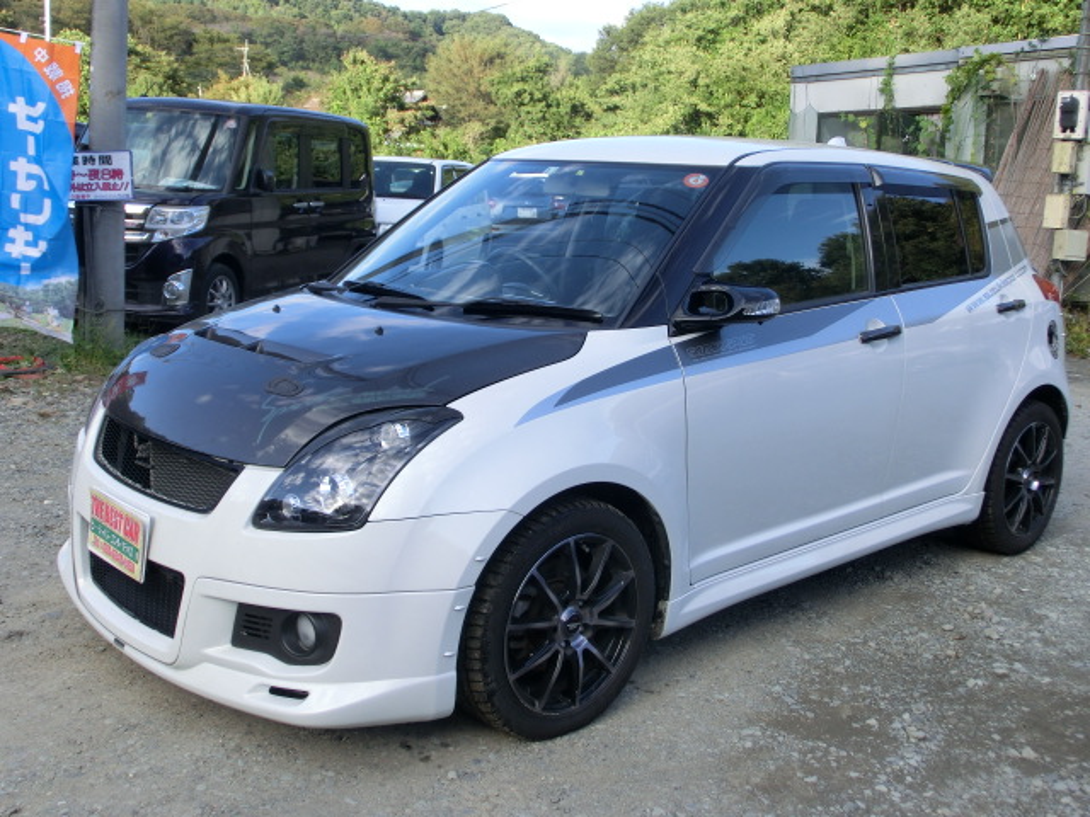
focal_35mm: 42
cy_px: 408
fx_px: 1323
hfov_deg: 44.8
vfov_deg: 34.3
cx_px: 545
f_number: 4
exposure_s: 1/200
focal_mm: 7.38
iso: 100
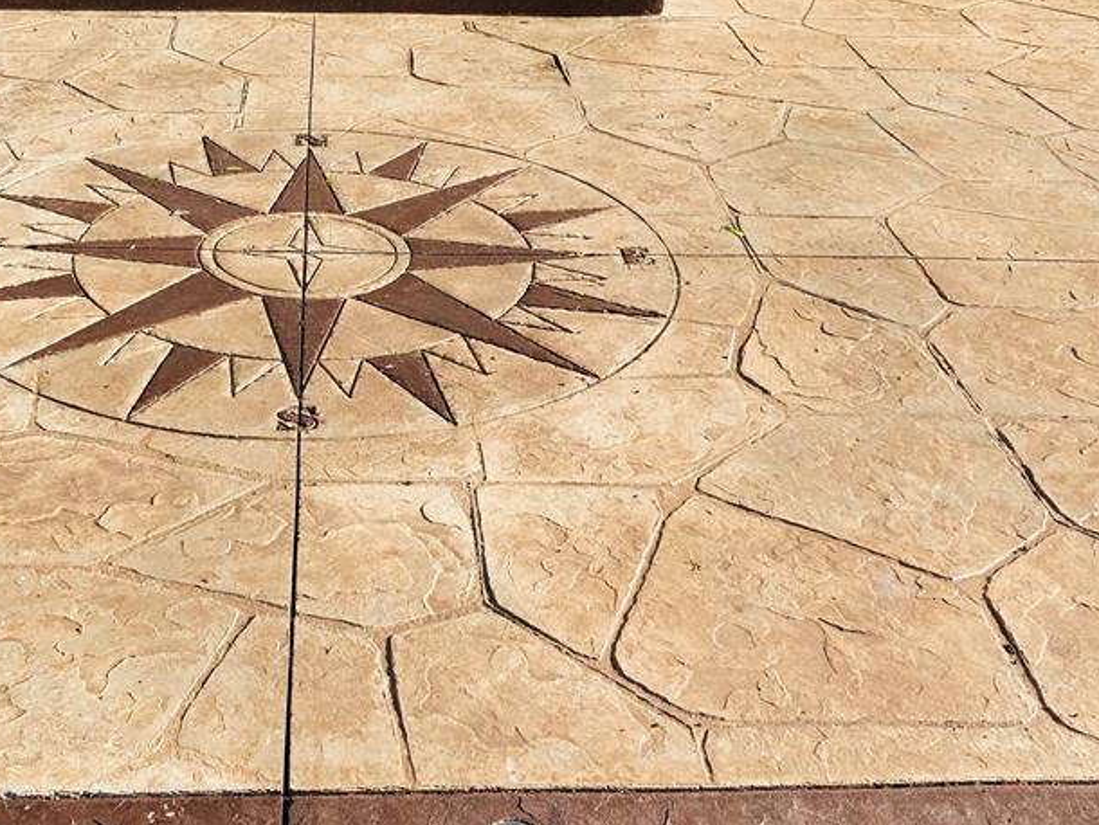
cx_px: 355
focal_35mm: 47
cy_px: 423
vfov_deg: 30.9
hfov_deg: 39.9
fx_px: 1493
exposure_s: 1/1350
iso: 20
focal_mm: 3.99
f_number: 1.8
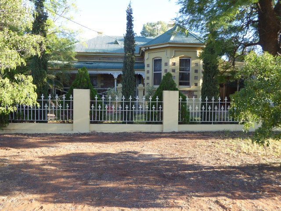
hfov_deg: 61.7
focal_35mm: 29
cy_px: 106
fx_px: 235
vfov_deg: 48.2
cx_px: 140
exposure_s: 1/100
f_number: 3.5
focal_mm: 5
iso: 80
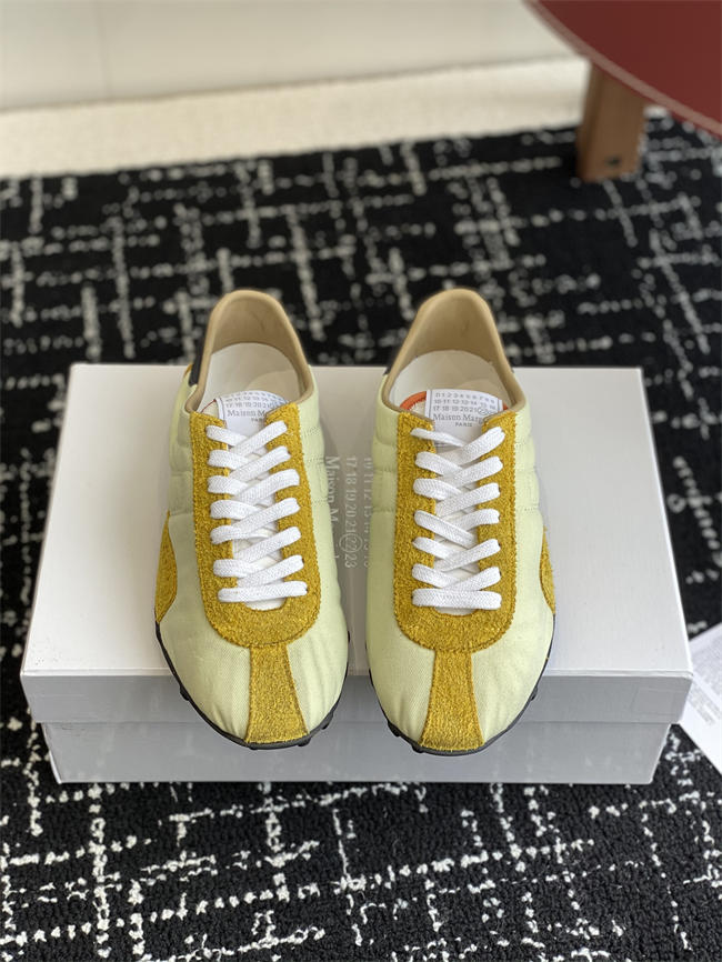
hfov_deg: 28.0
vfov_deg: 36.8
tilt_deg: -49.8
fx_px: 1445
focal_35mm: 52
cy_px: 481
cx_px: 361
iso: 20
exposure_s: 1/135
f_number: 2
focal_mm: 6
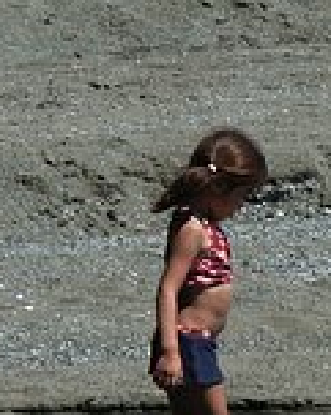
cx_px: 274
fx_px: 8057
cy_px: 158
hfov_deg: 2.4
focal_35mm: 656
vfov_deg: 3.0
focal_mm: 50.48
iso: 100
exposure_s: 1/750
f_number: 5.6
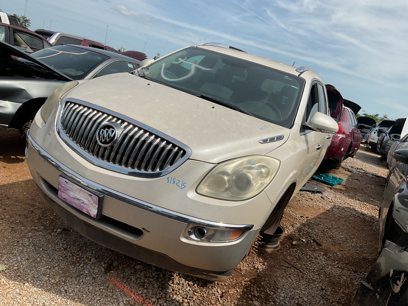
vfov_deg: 48.2
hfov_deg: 61.7
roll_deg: -14.4
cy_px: 153
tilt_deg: -11.6
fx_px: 342
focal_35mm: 29
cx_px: 204
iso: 16
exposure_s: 1/2959
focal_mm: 3
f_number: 1.8
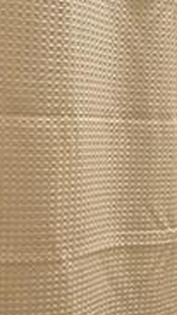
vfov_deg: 32.7
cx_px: 199
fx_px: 534
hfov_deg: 18.1
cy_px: 189
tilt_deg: -8.0
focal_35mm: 64
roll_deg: -1.0
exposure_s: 1/60
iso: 160
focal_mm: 2.22
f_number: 2.2
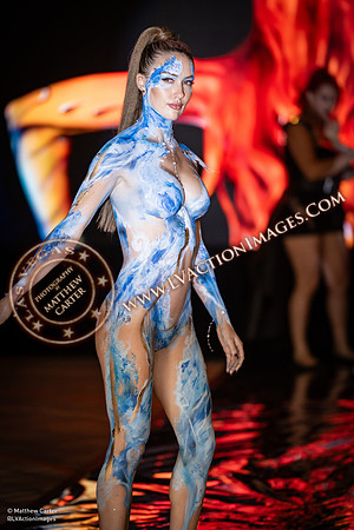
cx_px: 177
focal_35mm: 200
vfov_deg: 10.3
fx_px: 2950
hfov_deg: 6.9
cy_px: 265
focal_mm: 200
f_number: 2.8
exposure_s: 1/320
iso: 1250
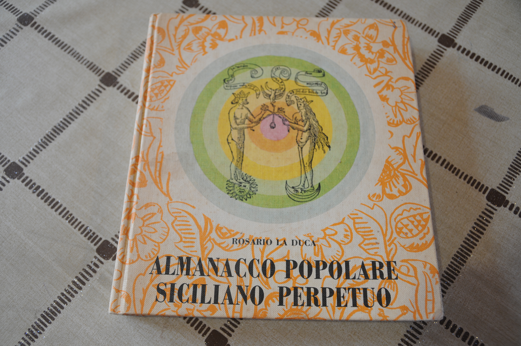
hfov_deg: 57.3
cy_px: 173
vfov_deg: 39.9
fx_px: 477
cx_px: 260
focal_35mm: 33
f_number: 3.5
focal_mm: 22
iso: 200
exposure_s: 1/50
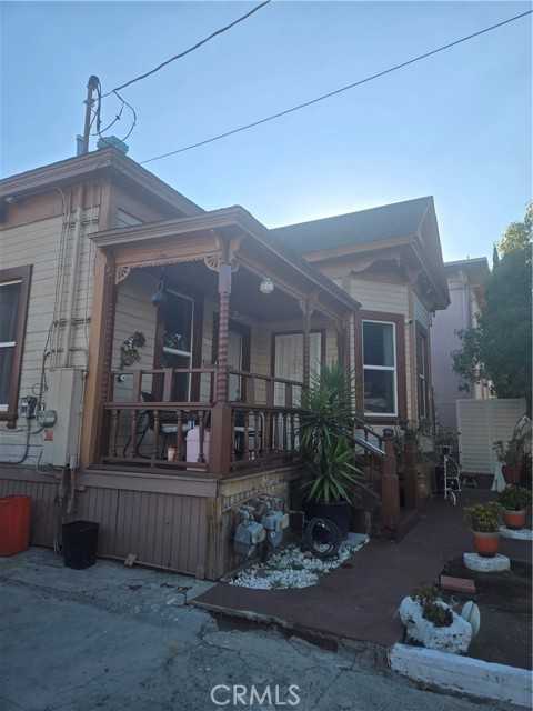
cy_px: 356
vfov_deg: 73.9
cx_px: 266
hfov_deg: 58.9
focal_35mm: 23
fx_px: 472
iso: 25
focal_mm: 5.4
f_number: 1.8
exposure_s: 1/912
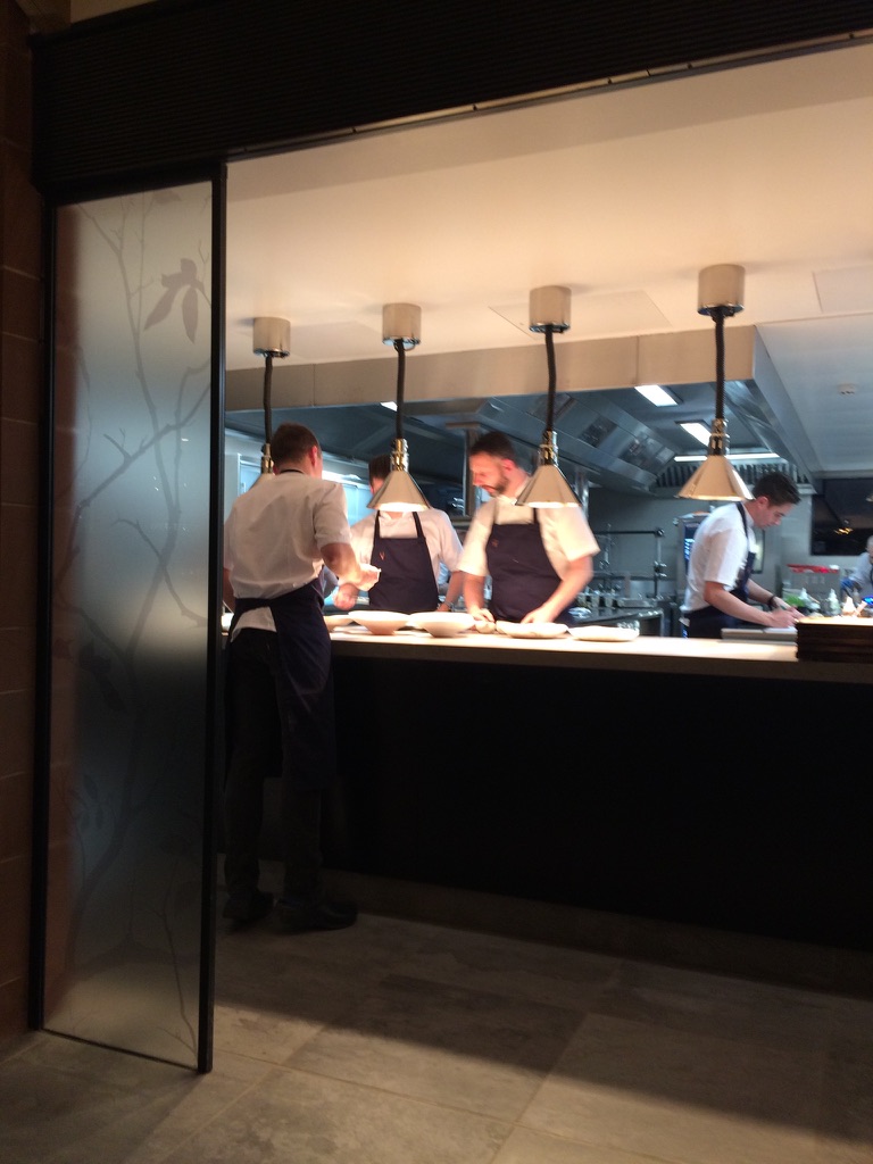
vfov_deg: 61.7
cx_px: 436
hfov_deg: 48.2
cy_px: 582
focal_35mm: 29
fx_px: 975
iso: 100
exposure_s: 1/33
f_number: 2.2
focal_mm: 4.15
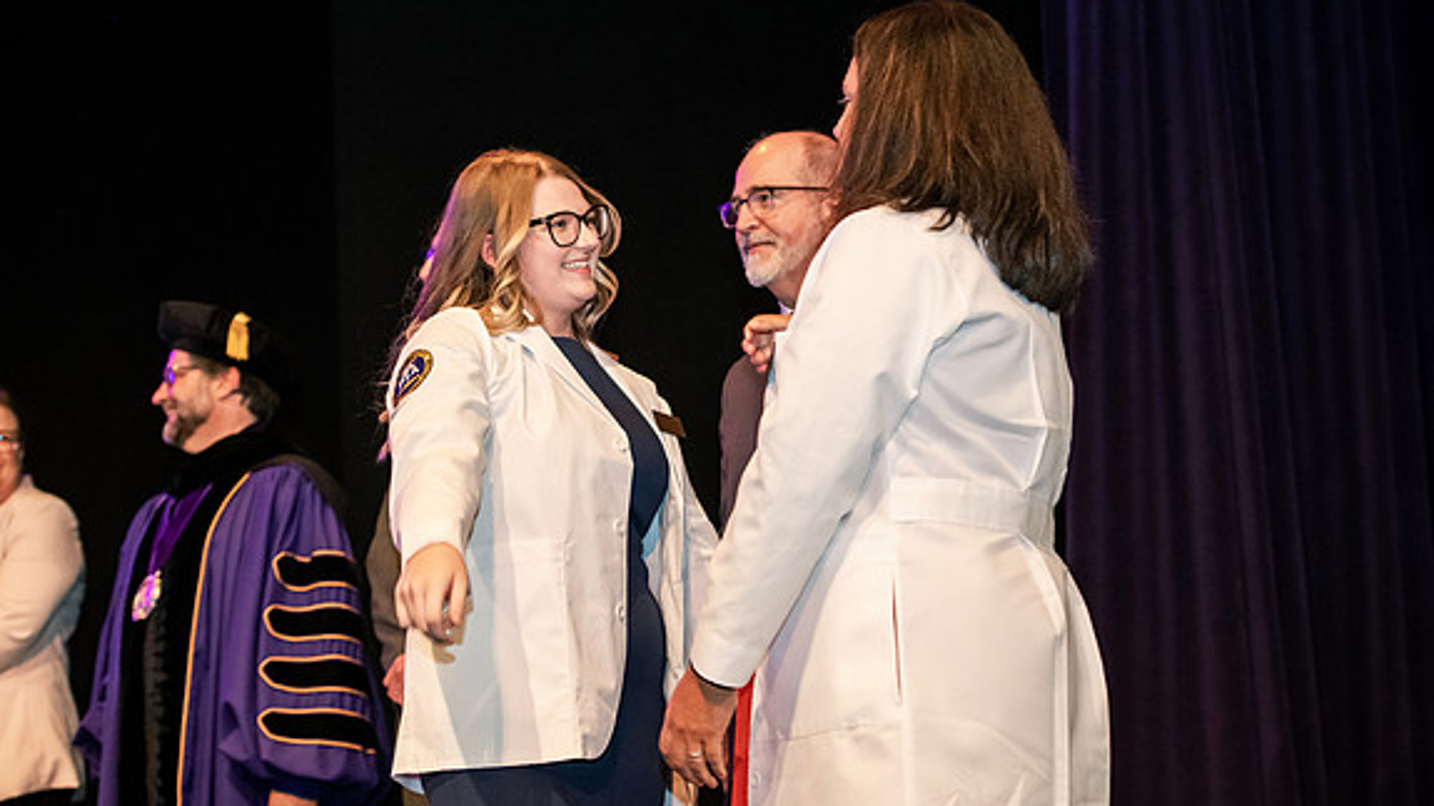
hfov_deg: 28.6
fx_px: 2813
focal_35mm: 74
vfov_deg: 16.3
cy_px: 413
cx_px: 721
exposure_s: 1/200
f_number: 3.5
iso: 3200
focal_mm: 70
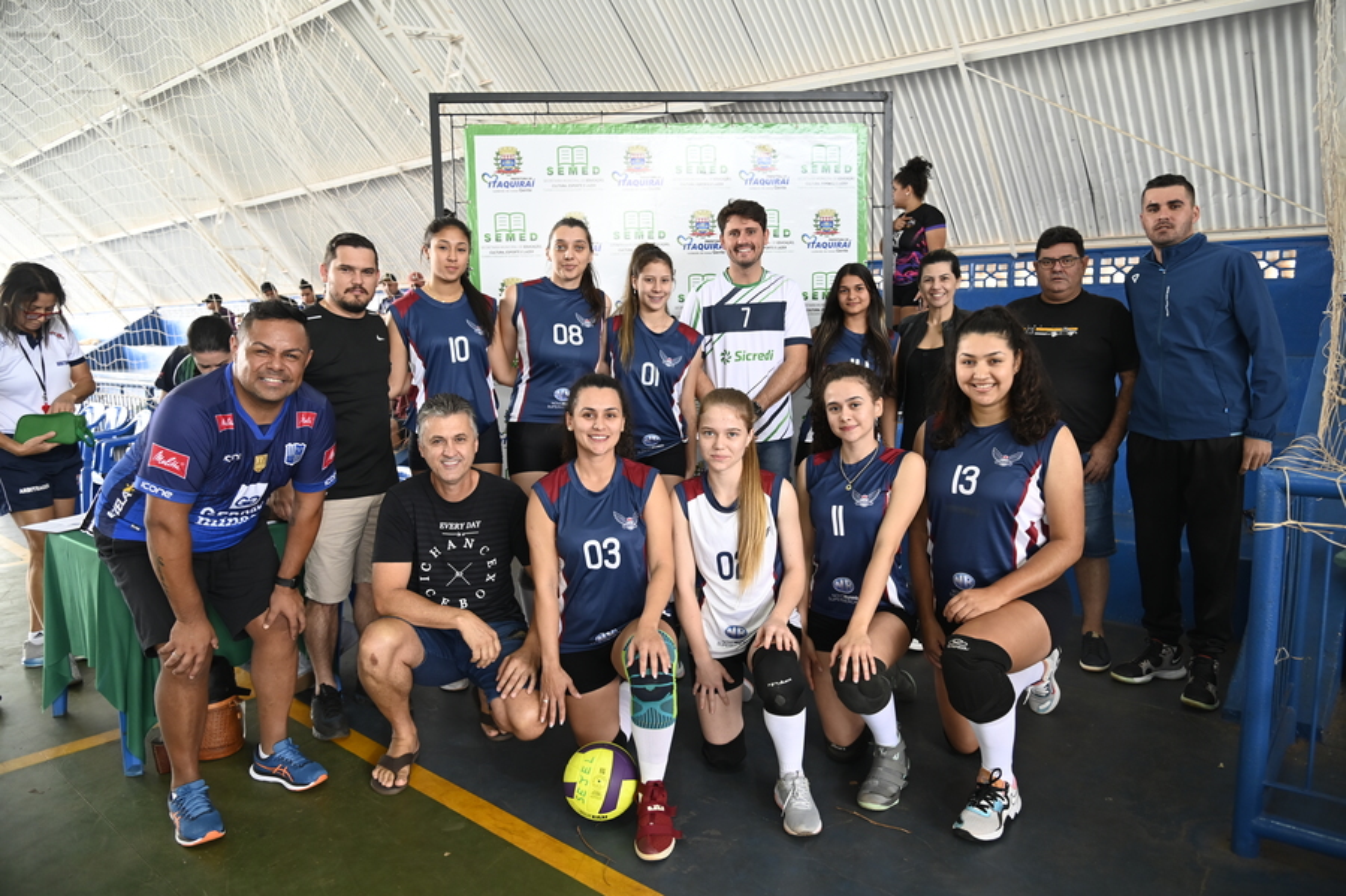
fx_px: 897
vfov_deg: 53.1
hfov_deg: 73.8
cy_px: 448
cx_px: 673
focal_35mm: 24
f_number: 4
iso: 1000
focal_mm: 24
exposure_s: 1/125
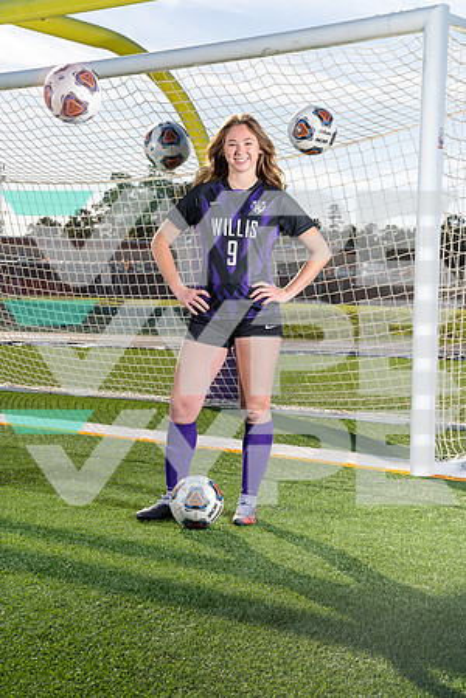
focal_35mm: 65
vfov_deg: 31.0
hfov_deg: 20.9
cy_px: 349
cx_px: 233
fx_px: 1262
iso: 100
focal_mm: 65
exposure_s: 1/250
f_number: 8
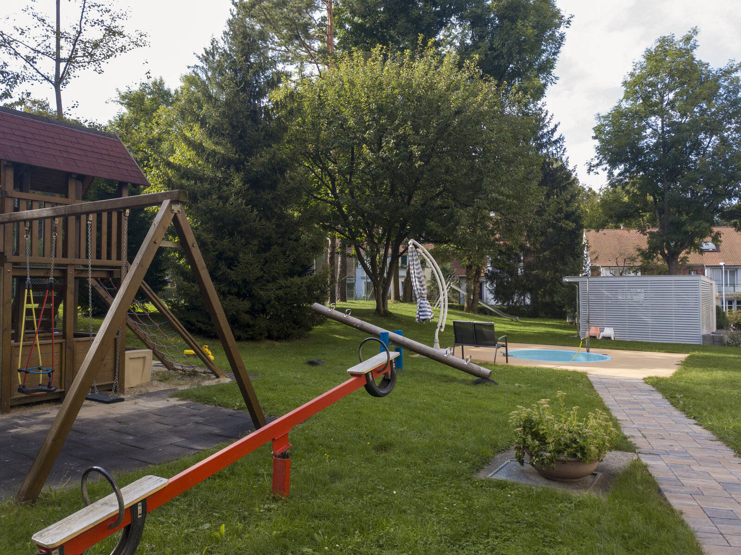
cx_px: 370
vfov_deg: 53.0
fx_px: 556
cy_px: 278
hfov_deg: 67.3
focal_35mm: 26
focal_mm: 4.73
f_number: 2.2
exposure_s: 1/180
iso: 100
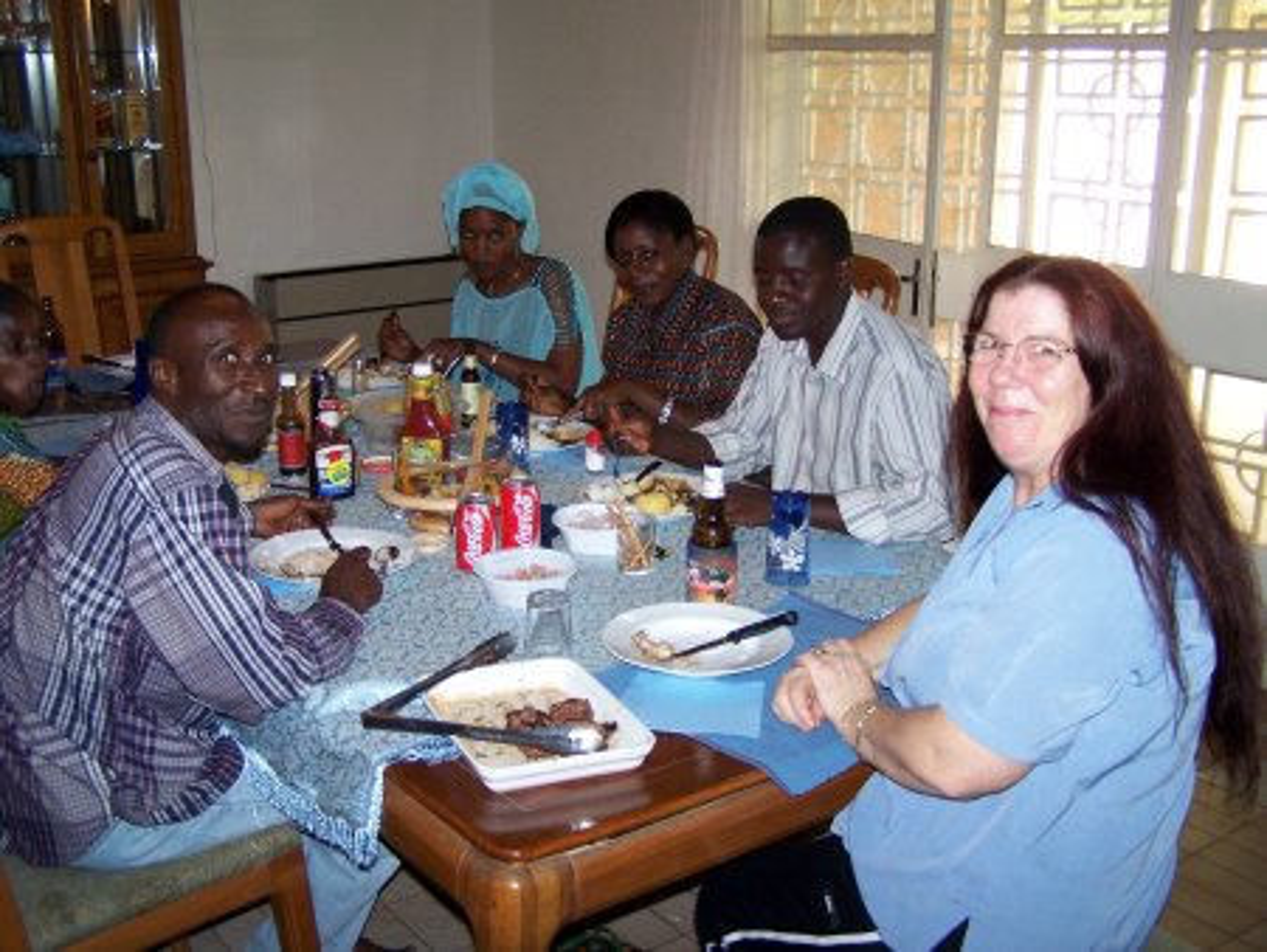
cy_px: 476
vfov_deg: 37.8
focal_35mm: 38
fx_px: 1392
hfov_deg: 49.0
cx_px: 634
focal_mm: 6.3
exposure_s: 1/60
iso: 140
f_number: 2.8
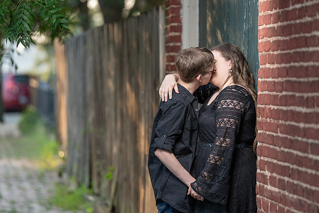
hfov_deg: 10.1
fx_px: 1807
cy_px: 110
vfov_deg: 6.7
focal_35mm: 204
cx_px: 164
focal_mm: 198
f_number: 3.5
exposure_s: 1/200
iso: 160
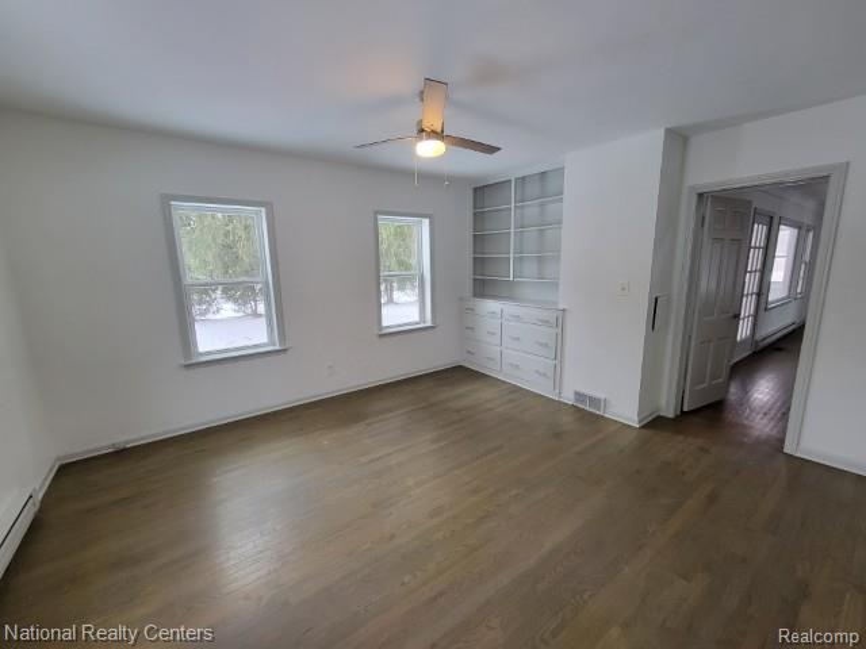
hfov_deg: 106.2
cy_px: 324
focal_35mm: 13
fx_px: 325
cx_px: 433
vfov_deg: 89.9
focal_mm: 2.2
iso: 250
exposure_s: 1/60
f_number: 2.2
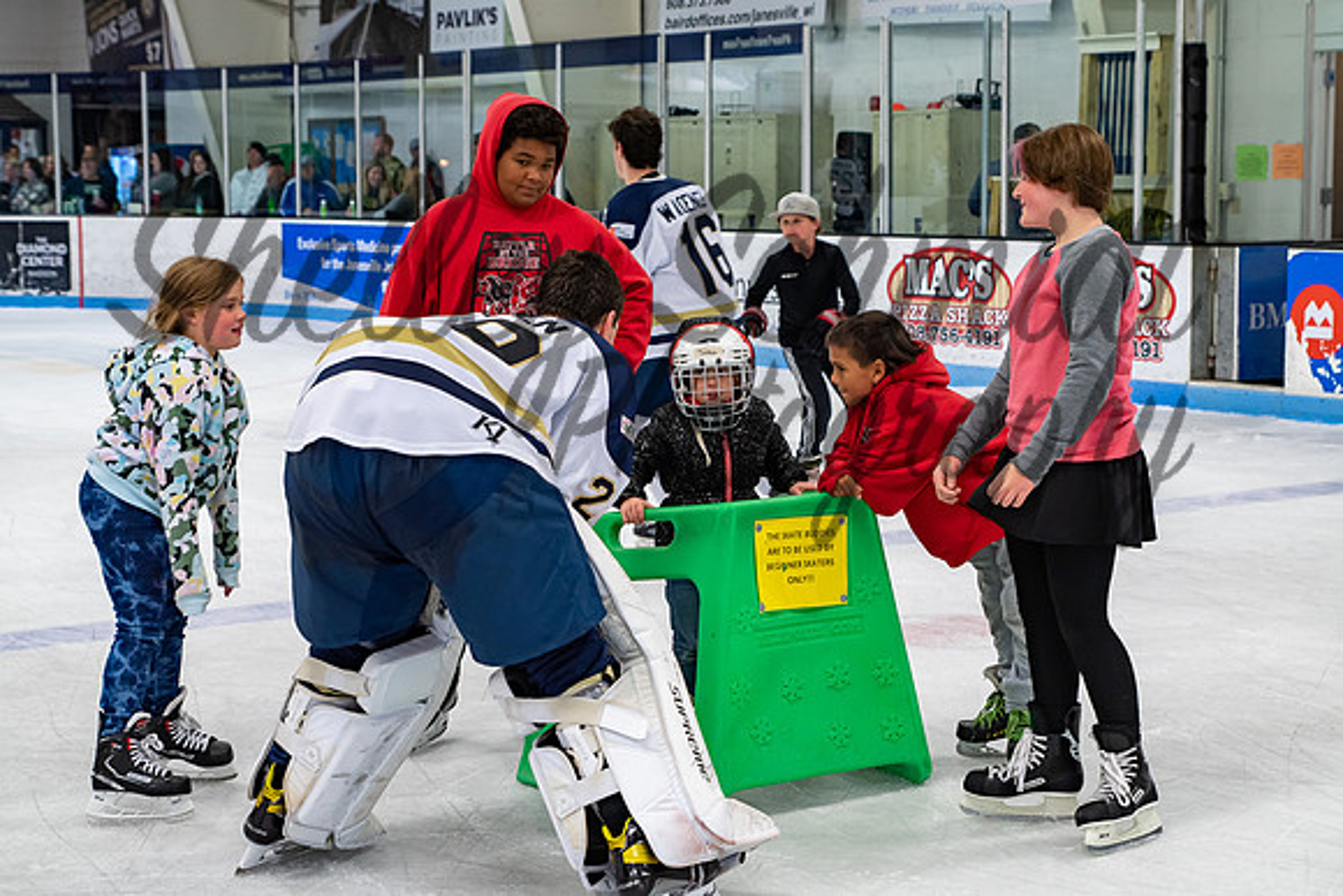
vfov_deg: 19.7
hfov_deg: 29.2
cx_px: 672
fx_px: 2575
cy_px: 448
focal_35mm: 69
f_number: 4
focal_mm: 46
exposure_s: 1/250
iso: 400
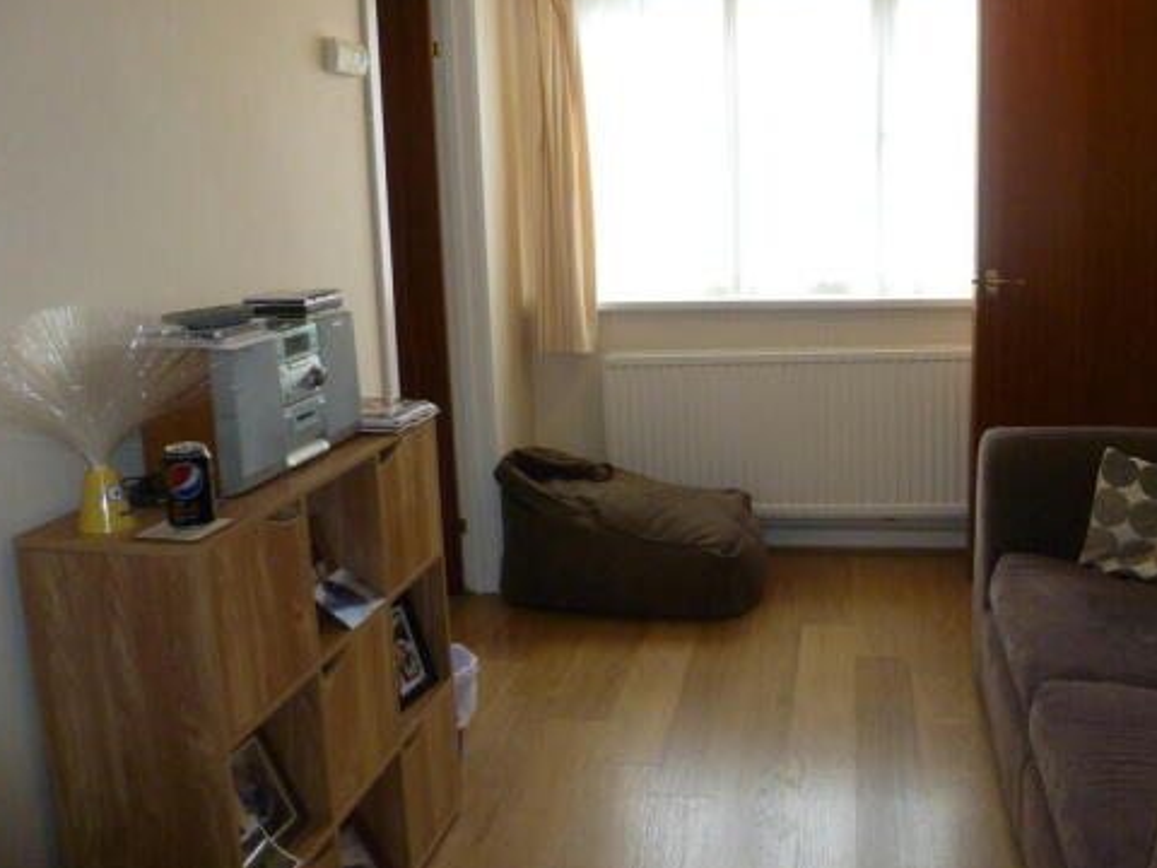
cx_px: 671
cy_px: 389
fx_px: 1136
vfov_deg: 41.7
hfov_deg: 53.7
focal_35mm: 34
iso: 320
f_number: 2.8
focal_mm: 5
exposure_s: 1/30
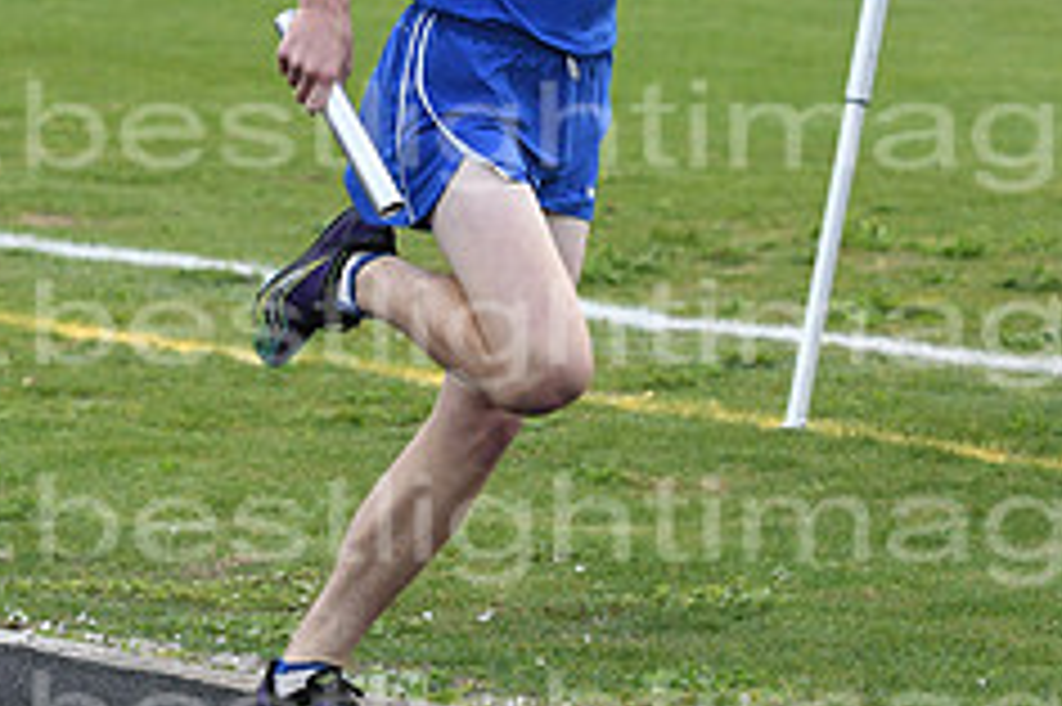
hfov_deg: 5.3
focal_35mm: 387
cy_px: 38
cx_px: 621
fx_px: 11415
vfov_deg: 3.5
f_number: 4
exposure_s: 1/2000
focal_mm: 105
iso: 800
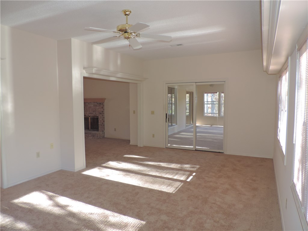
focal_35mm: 24
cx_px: 154
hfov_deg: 71.6
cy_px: 116
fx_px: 214
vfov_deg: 56.8
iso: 180
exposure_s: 1/40
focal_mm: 4.3
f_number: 3
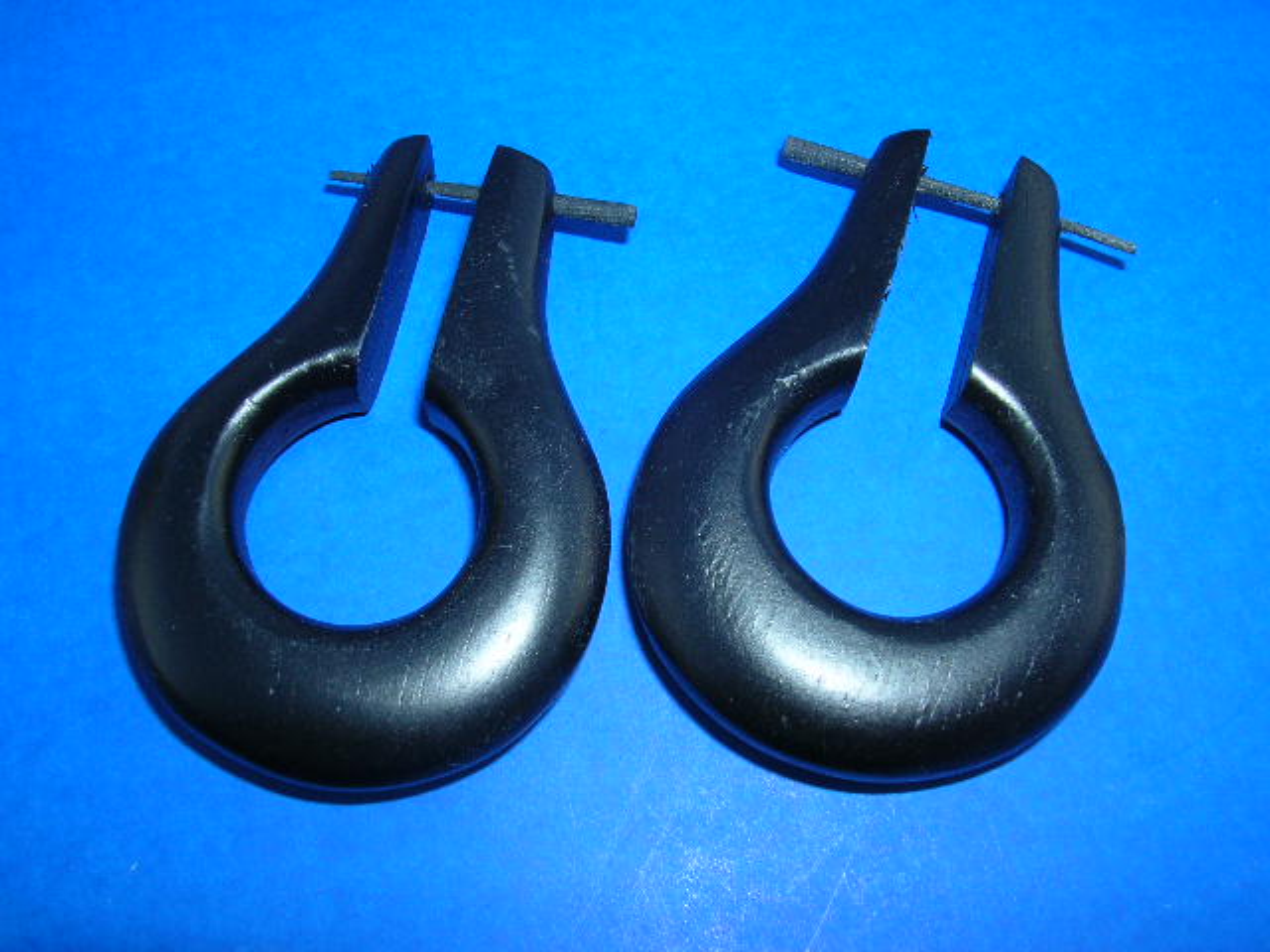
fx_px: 1284
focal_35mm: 35
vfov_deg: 40.7
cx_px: 635
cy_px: 476
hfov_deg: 52.6
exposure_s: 1/60.1
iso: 50
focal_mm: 5.8
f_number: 5.6
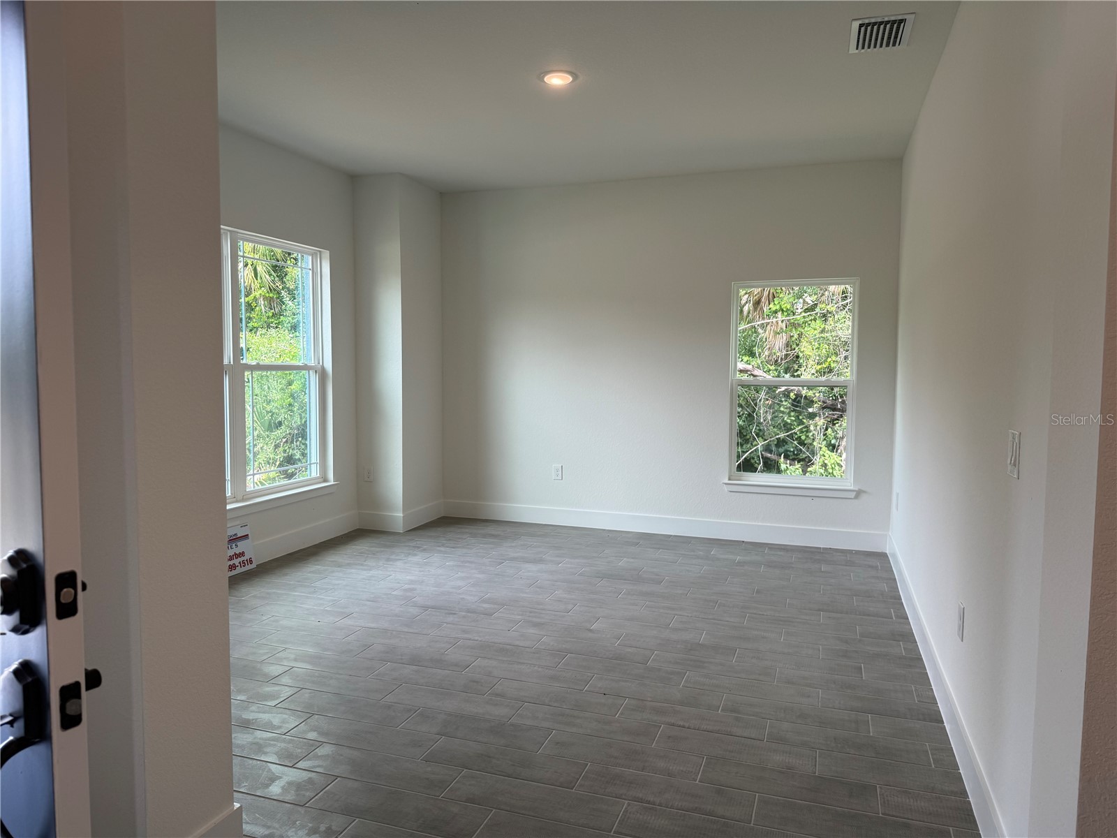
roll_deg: +0.0
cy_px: 419
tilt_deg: -3.5
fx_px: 774
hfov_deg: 71.6
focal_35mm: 24
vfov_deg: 56.8
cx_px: 558
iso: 64
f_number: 1.78
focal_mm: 6.76
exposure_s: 1/217
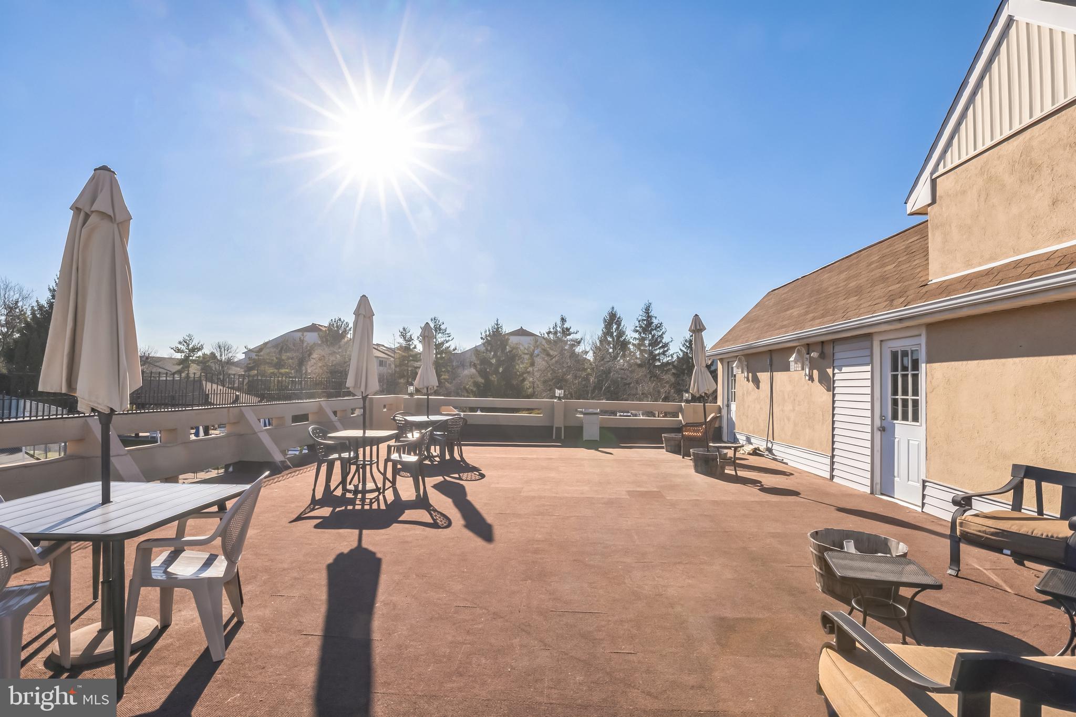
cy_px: 358
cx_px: 538
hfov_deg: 96.8
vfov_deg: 73.7
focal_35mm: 16
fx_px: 478
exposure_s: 1/60
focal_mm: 16
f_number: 20
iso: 100
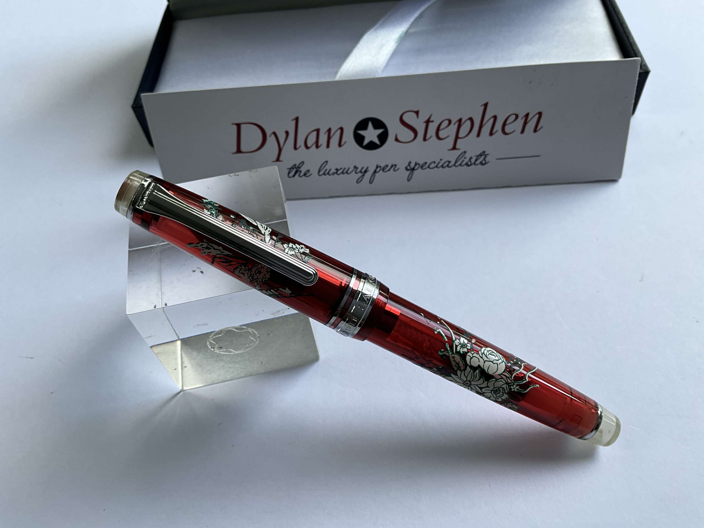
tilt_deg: -53.9
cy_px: 264
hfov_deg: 61.7
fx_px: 590
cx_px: 352
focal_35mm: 29
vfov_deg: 48.2
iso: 25
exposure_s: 1/122
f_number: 1.8
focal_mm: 3
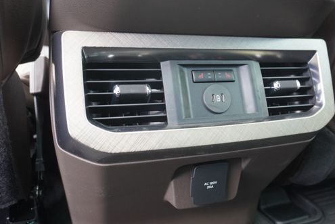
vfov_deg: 42.4
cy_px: 120
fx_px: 289
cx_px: 184
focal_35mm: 31
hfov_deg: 60.1
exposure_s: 1/60
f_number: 4
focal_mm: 16
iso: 500
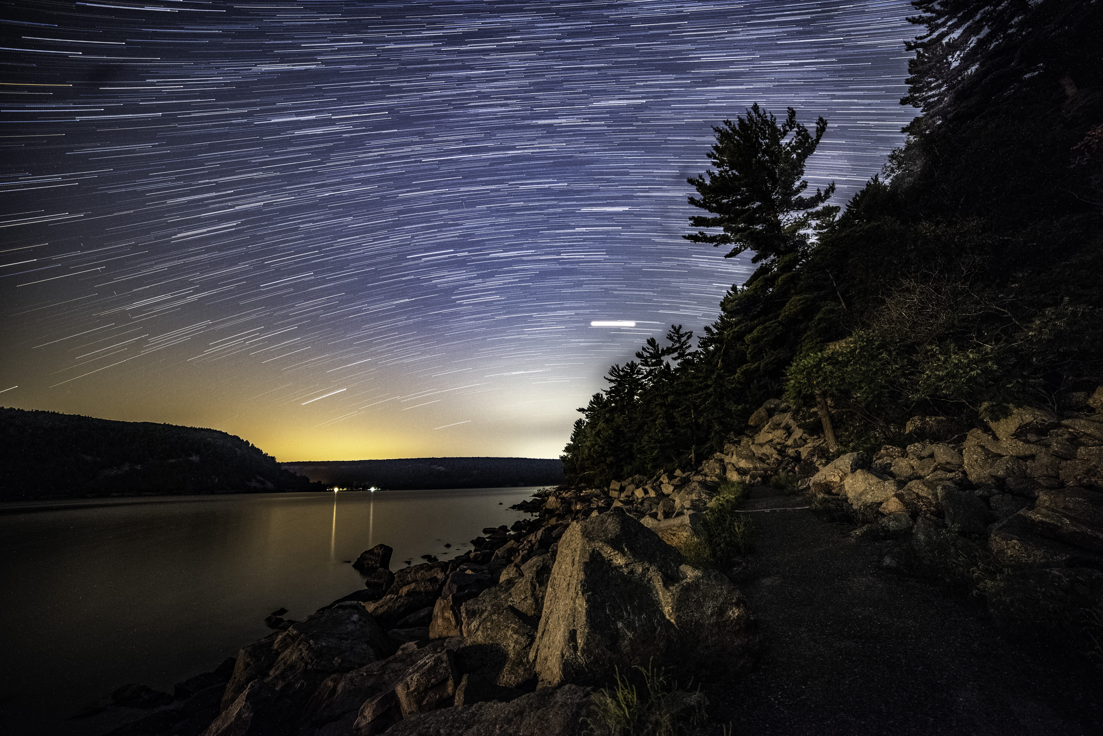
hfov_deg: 104.2
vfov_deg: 81.3
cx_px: 552
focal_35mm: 14
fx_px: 429
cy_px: 368
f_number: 2.8
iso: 2500
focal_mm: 14
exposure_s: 25
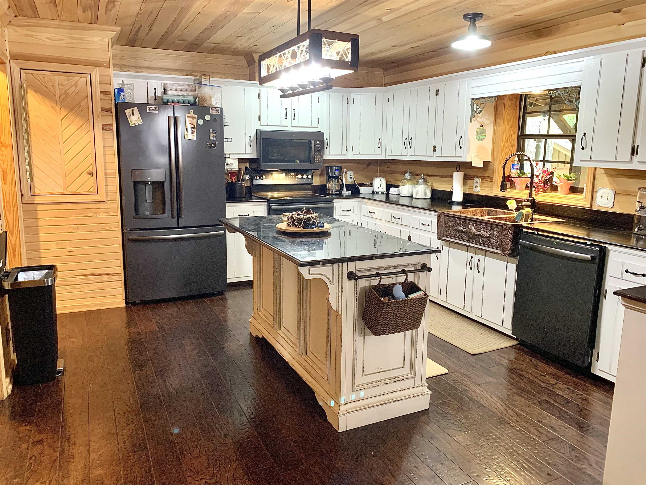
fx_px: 485
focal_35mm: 26
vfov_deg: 53.1
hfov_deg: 67.3
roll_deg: -0.6
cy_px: 242
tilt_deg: -10.4
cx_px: 323
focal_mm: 4.25
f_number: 1.8
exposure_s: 1/60
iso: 400
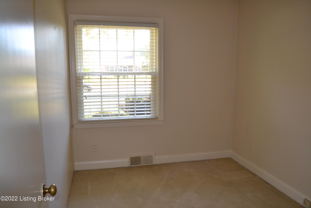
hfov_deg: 67.4
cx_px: 156
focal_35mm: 27
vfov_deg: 47.9
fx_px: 233
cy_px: 104
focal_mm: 18
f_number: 3.5
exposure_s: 1/60
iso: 450
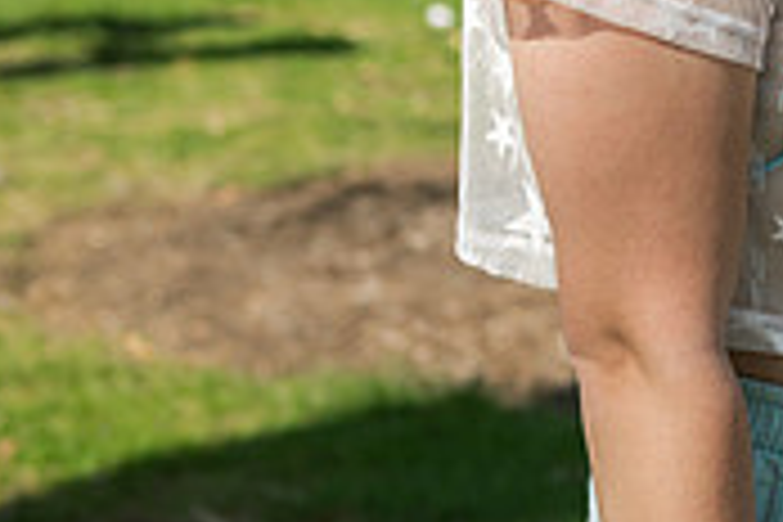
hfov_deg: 10.7
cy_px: -218
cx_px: 1026
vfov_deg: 7.2
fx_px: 4067
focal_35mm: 187
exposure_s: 1/500
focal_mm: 56
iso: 125
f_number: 4.5
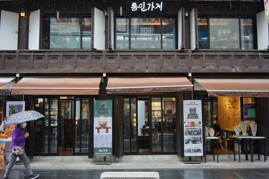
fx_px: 262
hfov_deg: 54.4
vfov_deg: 37.9
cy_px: 90
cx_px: 134
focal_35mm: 35
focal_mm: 35
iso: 800
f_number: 6.3
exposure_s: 1/100
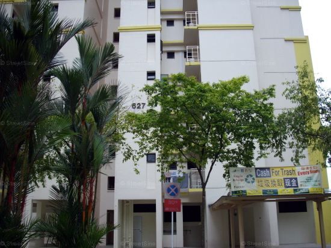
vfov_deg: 38.6
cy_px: 124
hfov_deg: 50.2
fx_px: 354
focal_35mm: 37
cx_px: 166
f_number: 2.8
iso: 135
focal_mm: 6.2
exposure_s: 1/125
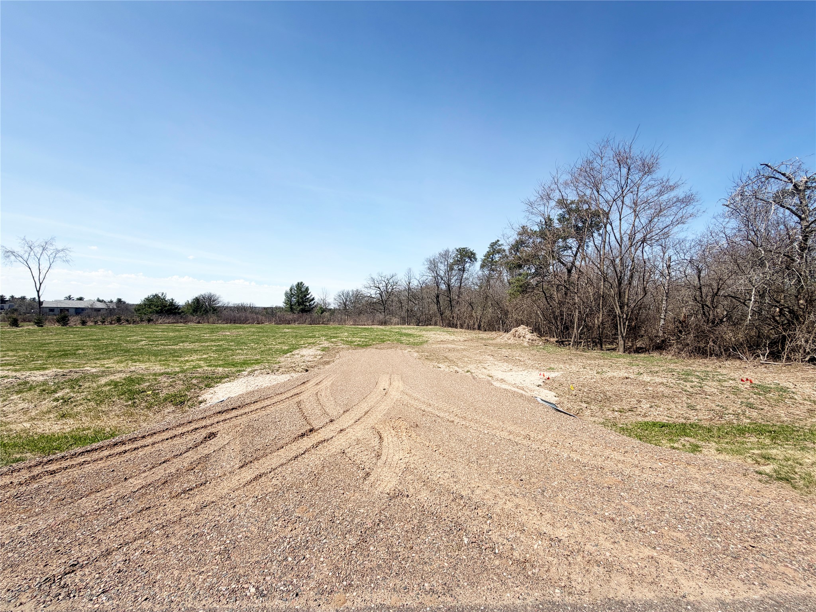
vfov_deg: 85.7
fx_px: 330
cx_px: 408
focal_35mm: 14
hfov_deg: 102.1
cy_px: 306
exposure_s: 1/970
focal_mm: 2.22
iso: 20
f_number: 2.2
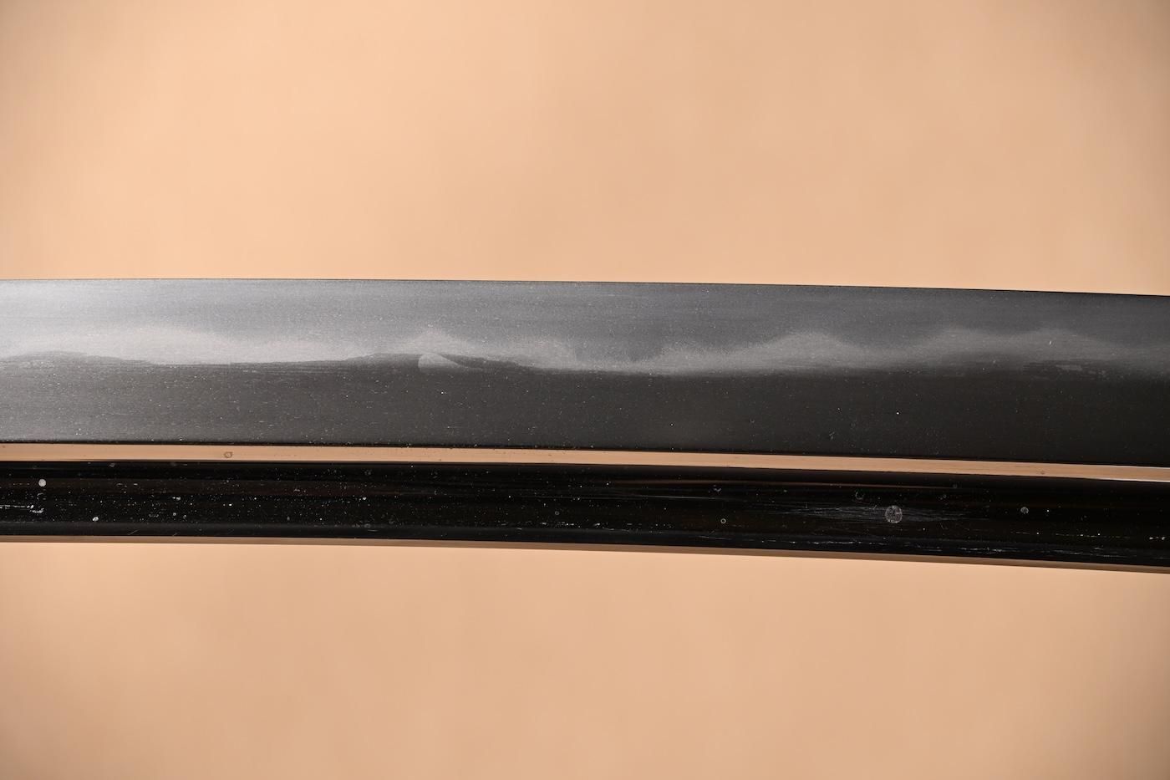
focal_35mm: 132
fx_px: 4289
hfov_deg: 15.5
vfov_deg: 10.4
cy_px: 390
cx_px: 585
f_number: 5.6
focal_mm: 88
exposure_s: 1/2
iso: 100
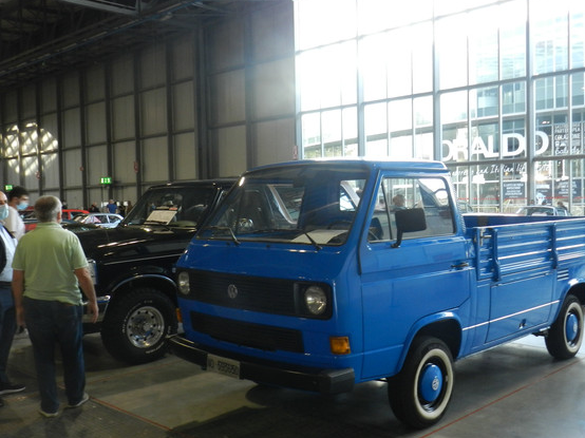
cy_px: 222
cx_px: 321
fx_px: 625
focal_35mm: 37
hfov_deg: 50.1
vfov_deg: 38.6
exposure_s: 1/30
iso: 320
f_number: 3.7
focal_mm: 5.6
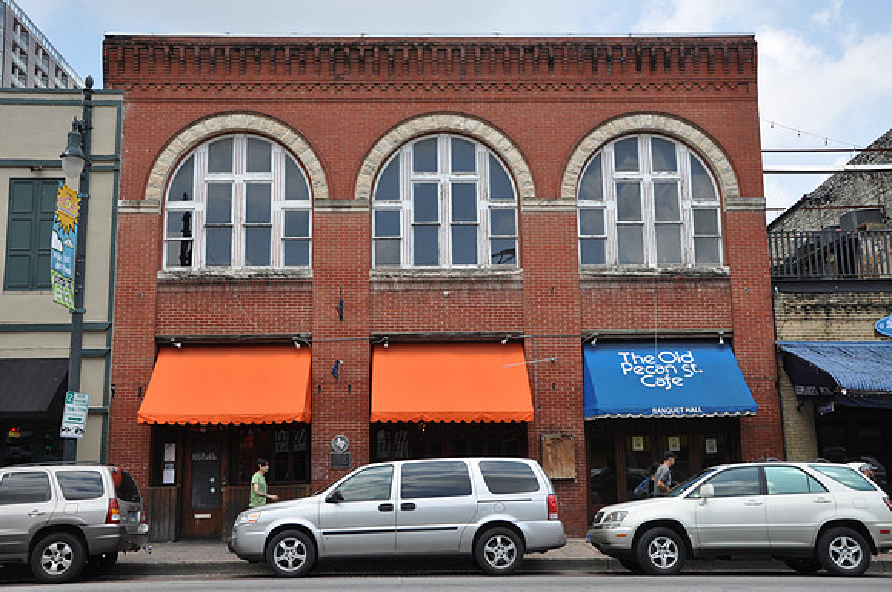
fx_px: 965
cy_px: 296
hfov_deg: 49.6
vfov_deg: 34.1
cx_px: 446
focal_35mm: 39
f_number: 7.1
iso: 200
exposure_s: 1/200
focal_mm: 26
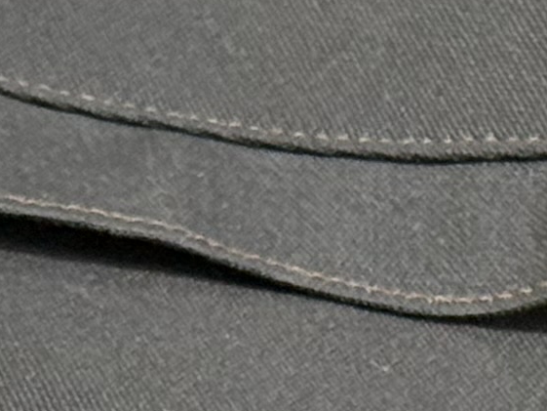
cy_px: 668
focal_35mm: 345
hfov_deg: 5.7
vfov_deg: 4.3
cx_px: 447
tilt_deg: -54.0
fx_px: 5453
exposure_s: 1/50
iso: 250
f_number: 1.78
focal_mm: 6.76
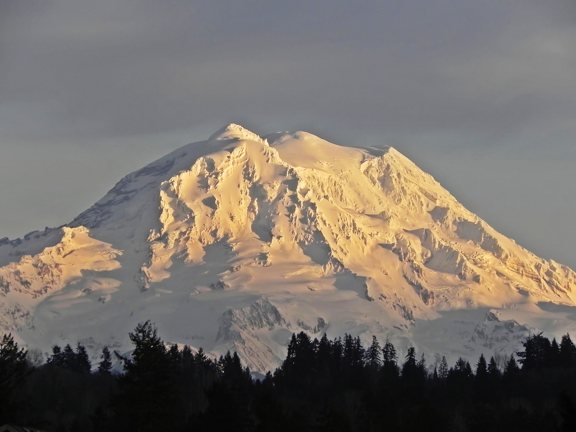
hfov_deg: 6.8
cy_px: 216
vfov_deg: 5.1
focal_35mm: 291
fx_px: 4842
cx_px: 288
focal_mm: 51.8
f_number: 6.3
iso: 160
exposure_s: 1/276
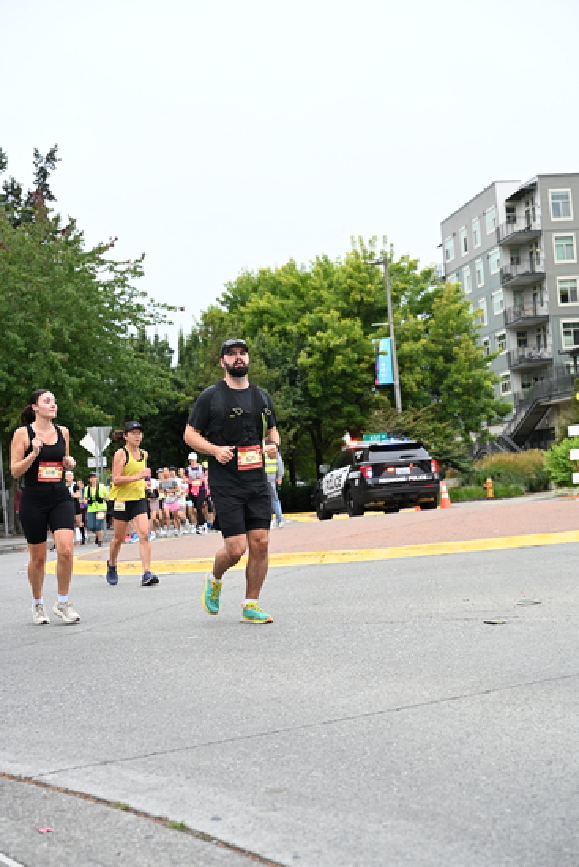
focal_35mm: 52
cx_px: 290
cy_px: 434
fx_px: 1254
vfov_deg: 38.2
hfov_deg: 26.0
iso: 1600
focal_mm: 52
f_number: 4
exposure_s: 1/800
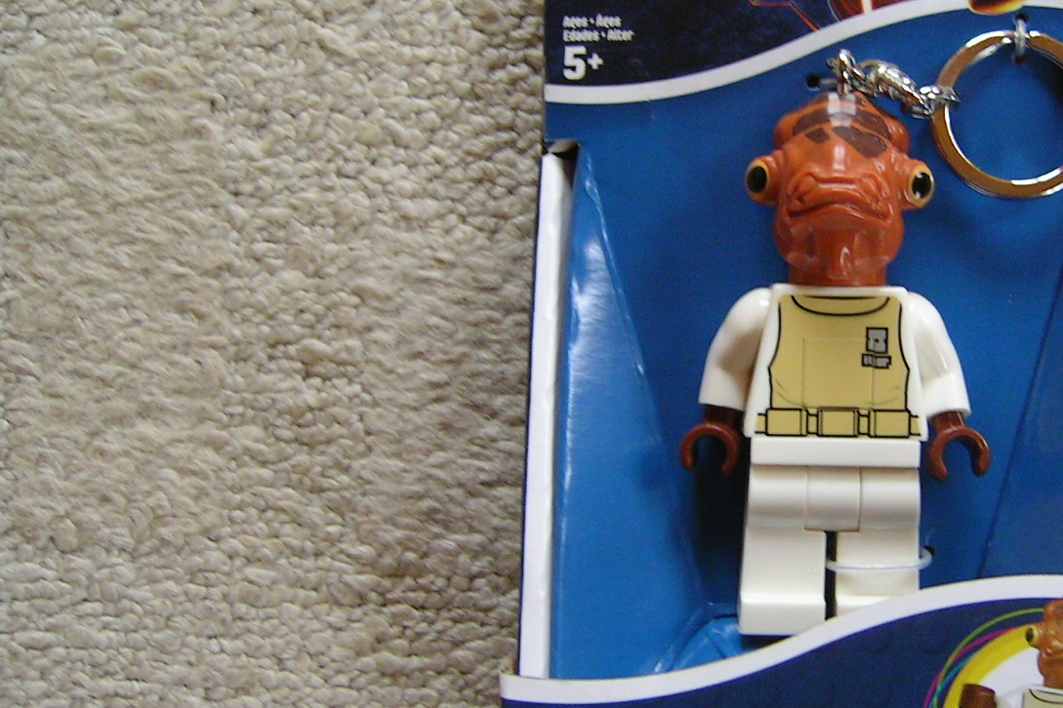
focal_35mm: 55
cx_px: 748
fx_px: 1624
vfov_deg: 24.6
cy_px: 364
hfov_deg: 35.7
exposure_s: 1/10.1
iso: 100
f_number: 2.8
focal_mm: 5.6
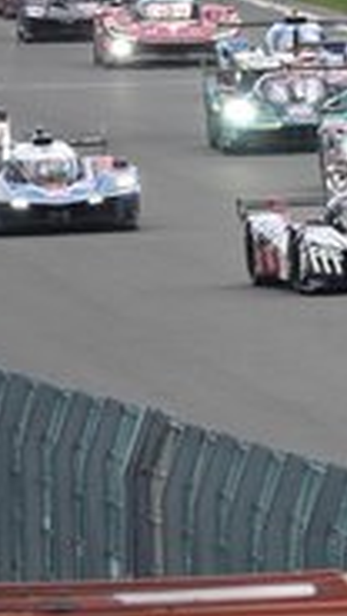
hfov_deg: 0.8
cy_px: 283
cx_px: 464
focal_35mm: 1516
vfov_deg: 1.4
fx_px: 24809
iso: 200
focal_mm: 218.32
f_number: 4
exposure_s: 1/800
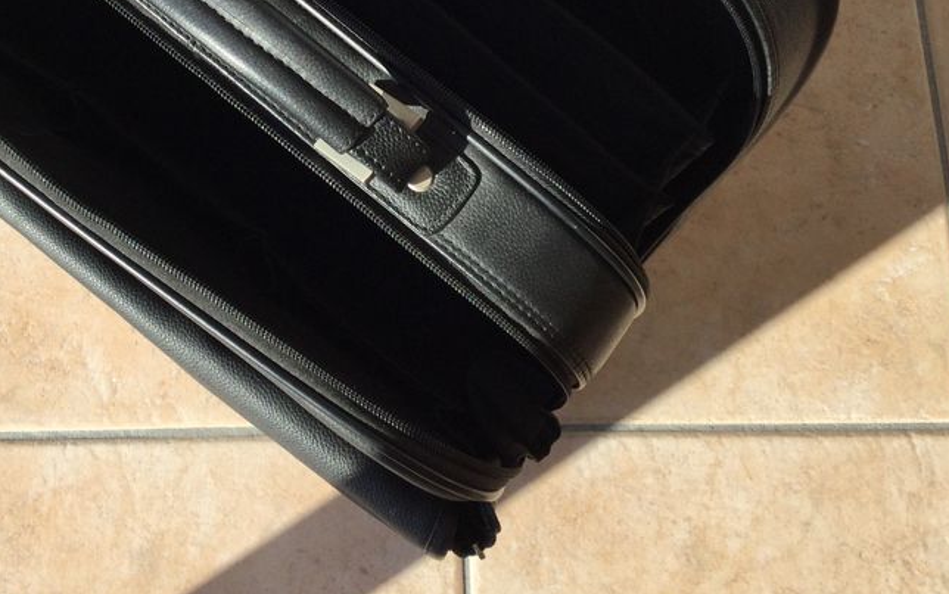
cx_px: 357
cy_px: 52
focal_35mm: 51
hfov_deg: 39.3
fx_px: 1319
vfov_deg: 24.6
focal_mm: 3.3
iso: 25
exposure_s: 1/582
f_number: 2.4
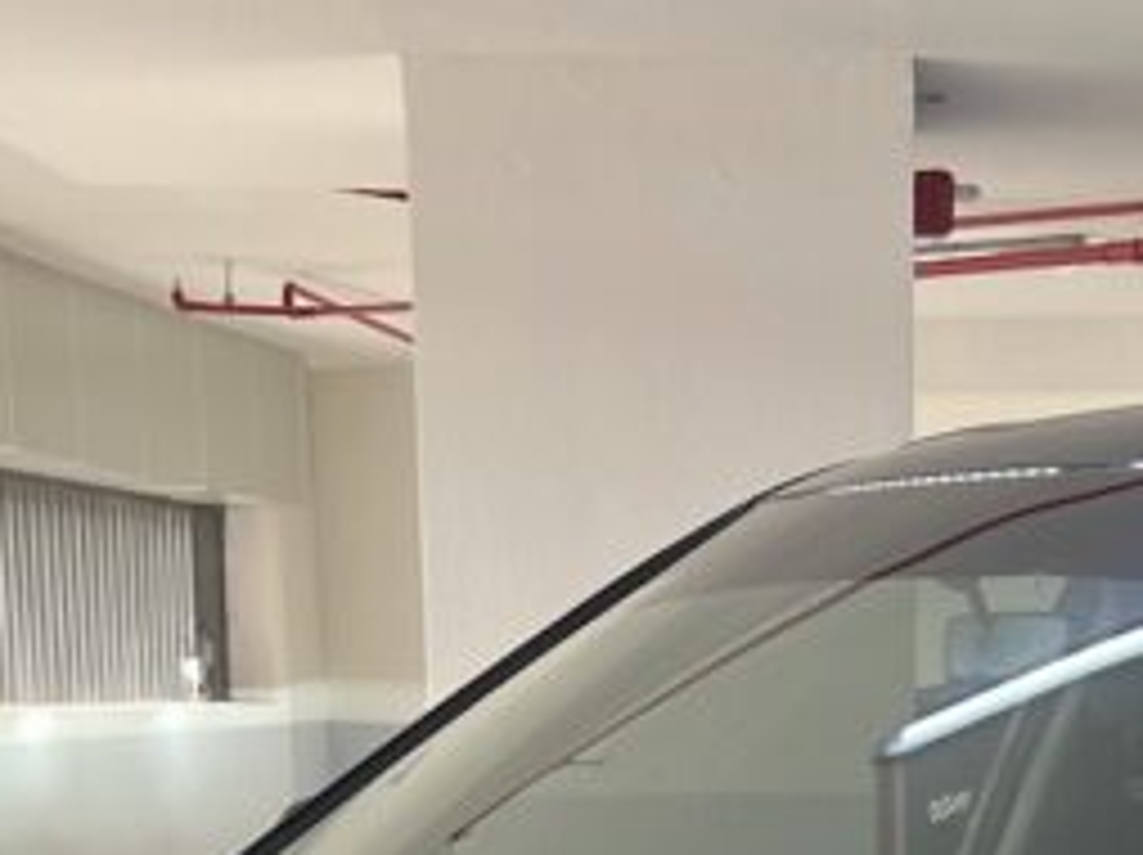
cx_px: 927
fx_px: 3464
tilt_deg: -14.4
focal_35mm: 105
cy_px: 1620
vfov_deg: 12.6
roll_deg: +0.5
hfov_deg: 18.6
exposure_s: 1/99
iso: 125
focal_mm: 5.7
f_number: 1.5
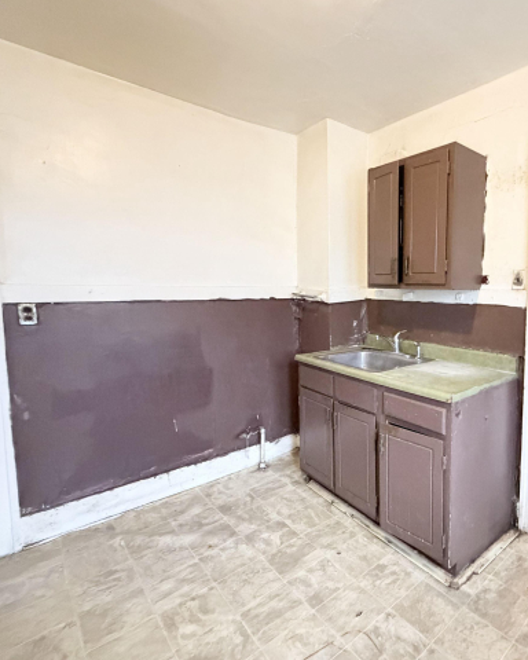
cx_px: 408
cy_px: 322
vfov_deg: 83.3
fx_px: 371
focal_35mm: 19
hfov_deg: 65.6
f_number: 2.2
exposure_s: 1/60
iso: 1000
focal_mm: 2.22
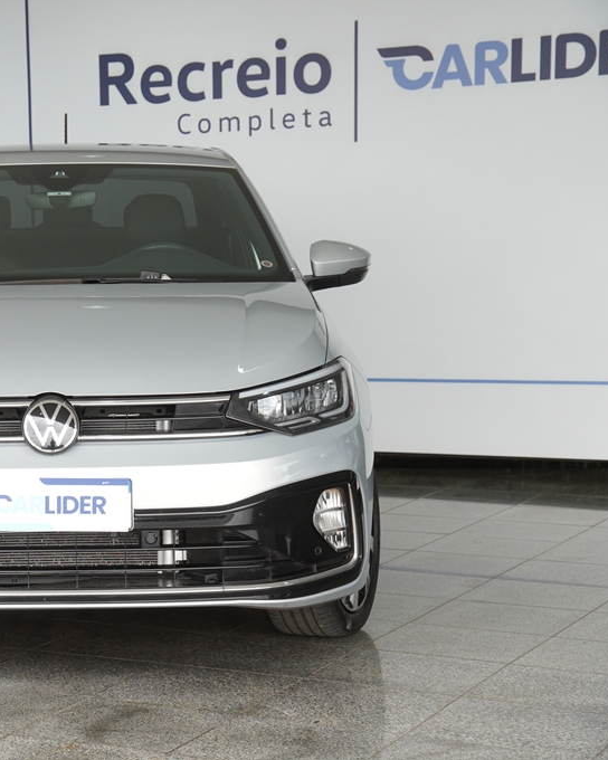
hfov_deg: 17.0
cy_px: 379
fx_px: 2002
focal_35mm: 89
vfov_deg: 21.5
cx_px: 50
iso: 200
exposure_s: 1/200
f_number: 4.5
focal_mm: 42
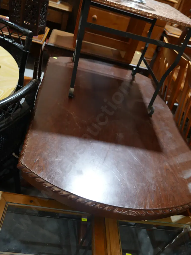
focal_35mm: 32
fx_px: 235
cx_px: 96
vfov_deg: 56.8
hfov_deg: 44.2
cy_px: 128
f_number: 3.6
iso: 640
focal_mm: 16
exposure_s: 1/60
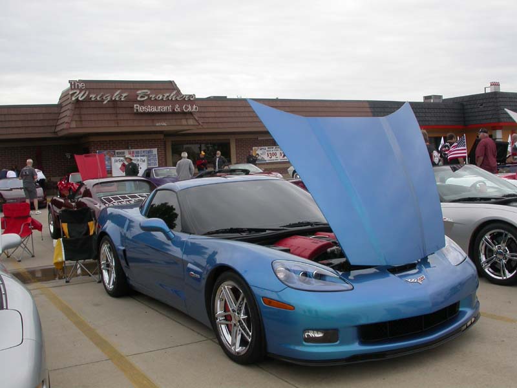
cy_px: 194
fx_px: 568
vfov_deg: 37.7
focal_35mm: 38
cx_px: 258
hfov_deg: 49.0
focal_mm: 7.85
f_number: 6.7
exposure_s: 1/240
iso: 100
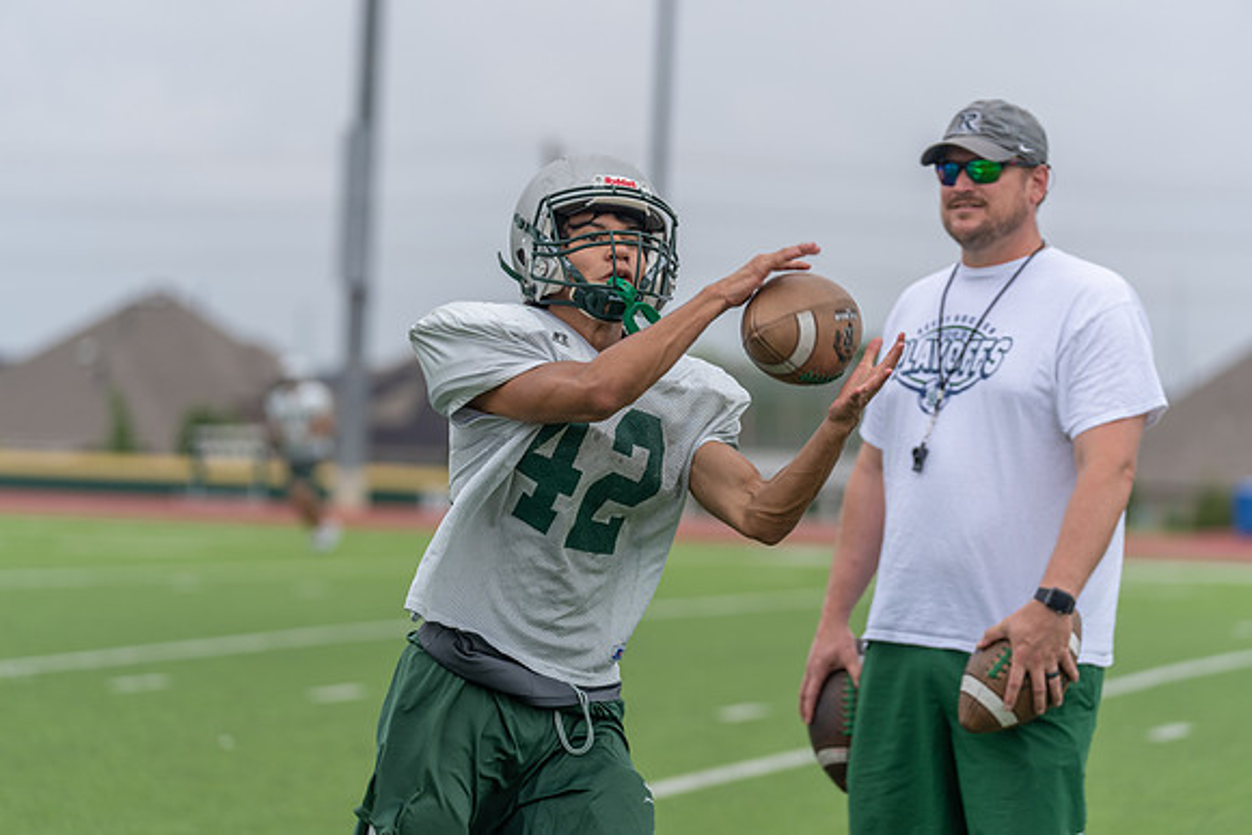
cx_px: 626
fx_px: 5357
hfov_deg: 13.3
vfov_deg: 8.9
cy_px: 418
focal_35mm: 154
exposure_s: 1/1250
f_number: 3.5
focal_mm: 154
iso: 200
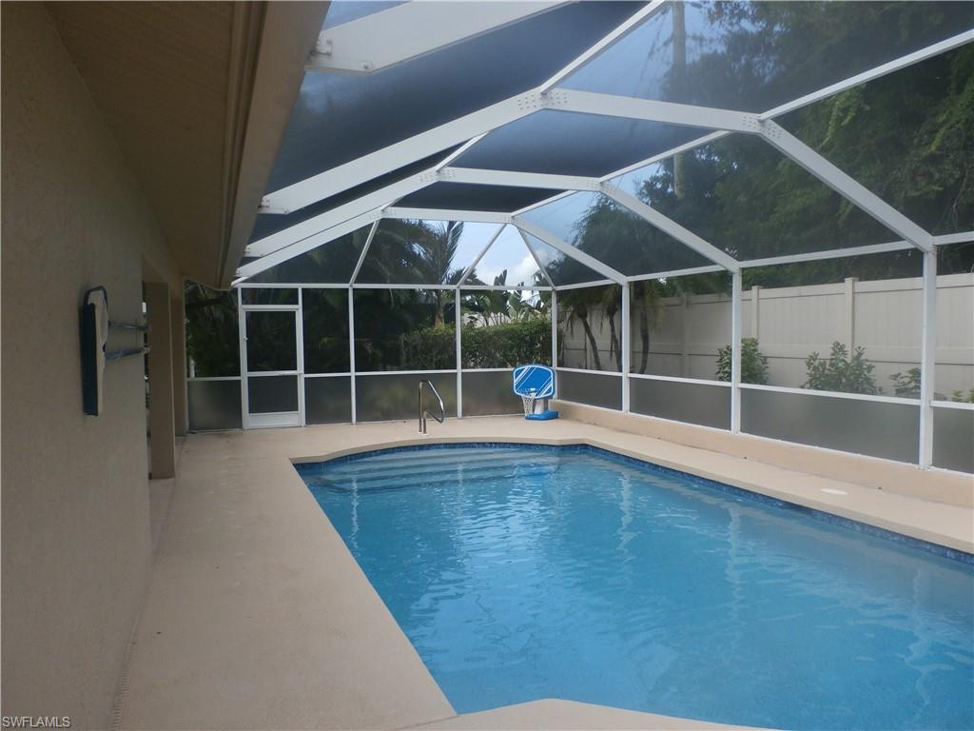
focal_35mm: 25
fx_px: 703
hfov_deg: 69.4
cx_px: 487
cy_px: 366
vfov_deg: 54.9
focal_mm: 4.5
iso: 100
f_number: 3
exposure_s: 1/250
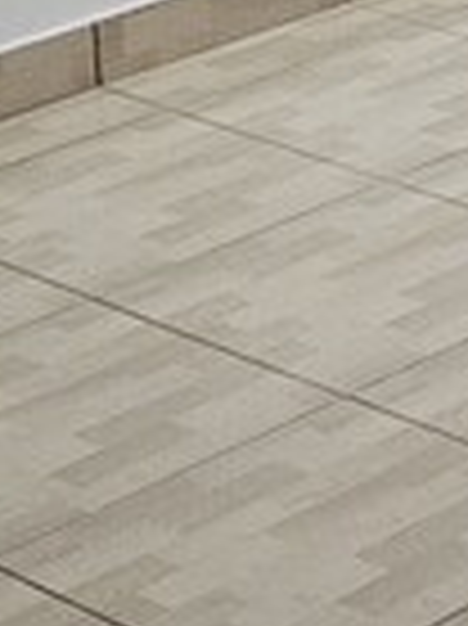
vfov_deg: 11.2
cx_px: 932
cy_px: -311
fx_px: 3069
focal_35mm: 170
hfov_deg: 8.3
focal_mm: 5.4
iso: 800
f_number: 1.8
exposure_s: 1/200
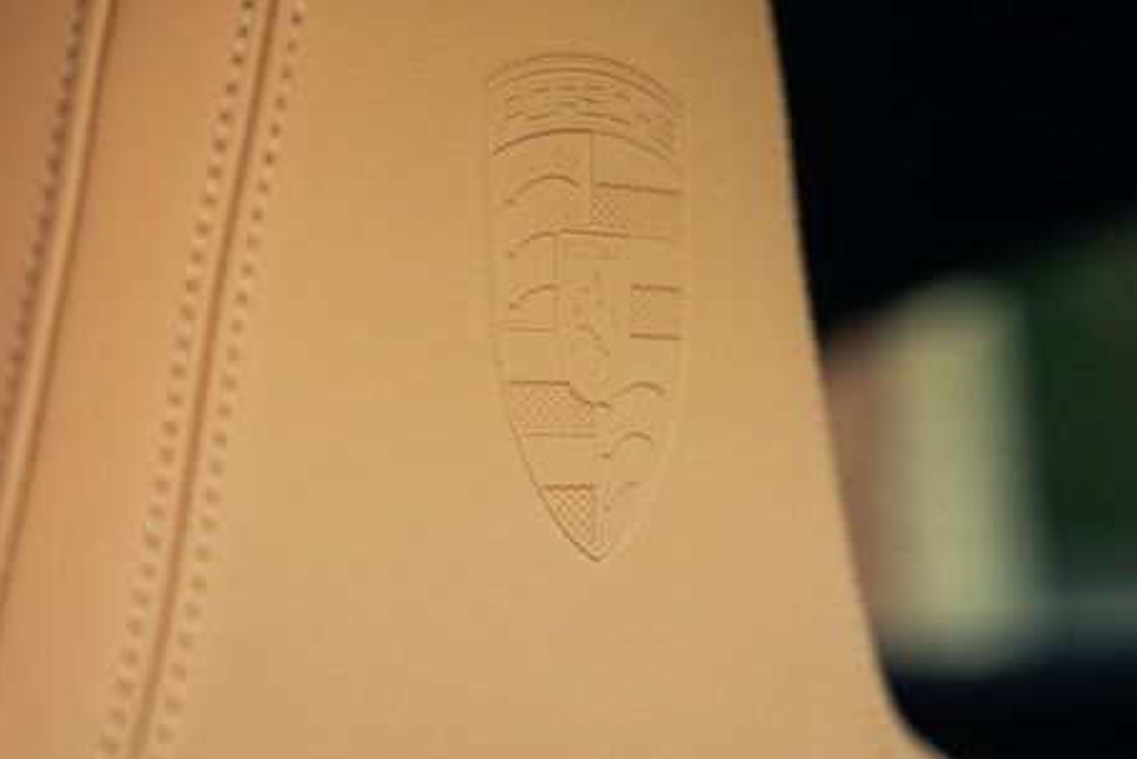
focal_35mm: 128
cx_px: 589
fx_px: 4044
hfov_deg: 16.0
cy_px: 320
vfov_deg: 10.7
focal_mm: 70
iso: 1250
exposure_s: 1/250
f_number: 2.8
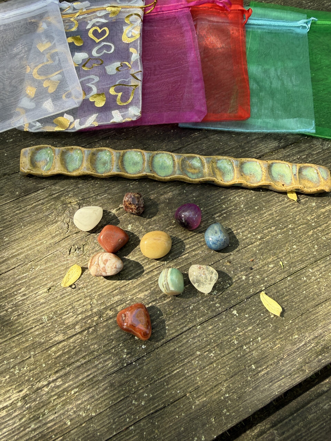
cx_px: 166
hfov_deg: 56.8
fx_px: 306
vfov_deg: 71.6
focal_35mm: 24
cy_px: 220
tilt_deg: -66.1
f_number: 2.2
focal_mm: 2.22
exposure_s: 1/122
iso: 50
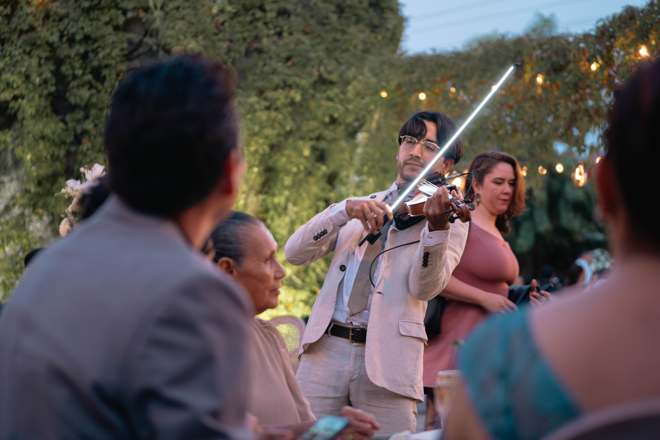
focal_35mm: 70
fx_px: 1283
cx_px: 330
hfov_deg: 28.8
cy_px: 220
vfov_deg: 19.5
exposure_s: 1/100
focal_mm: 70
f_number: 2.8
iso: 2000
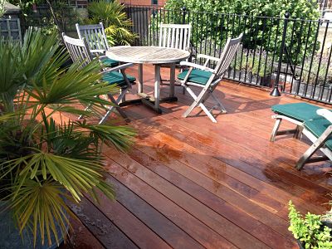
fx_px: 336
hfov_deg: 52.6
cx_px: 166
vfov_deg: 40.7
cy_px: 124
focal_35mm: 35
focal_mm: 4.28
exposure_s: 1/460
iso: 50
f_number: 2.4
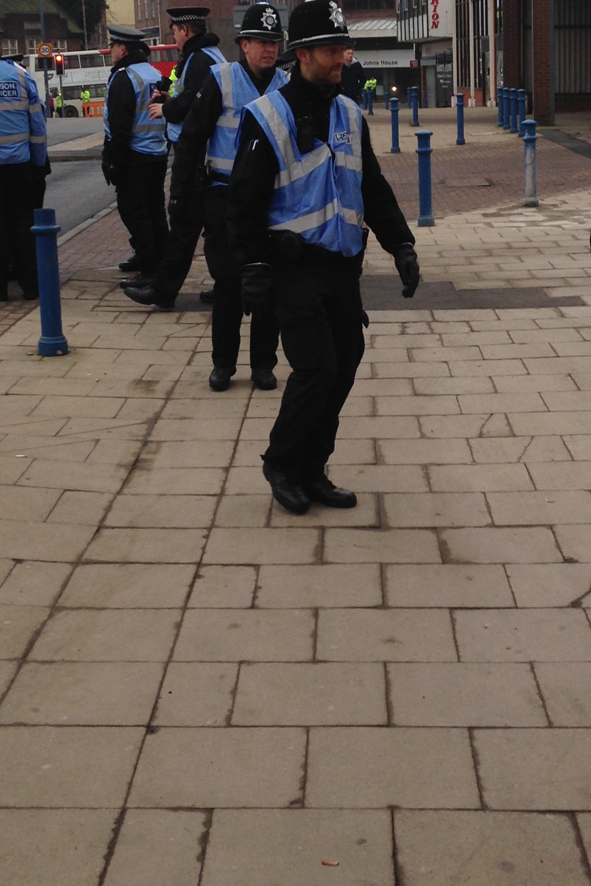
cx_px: 310
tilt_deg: -10.4
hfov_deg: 21.2
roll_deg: +1.6
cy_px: 305
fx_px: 1576
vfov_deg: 31.2
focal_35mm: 64
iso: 50
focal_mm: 4.12
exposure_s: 1/341
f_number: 2.4
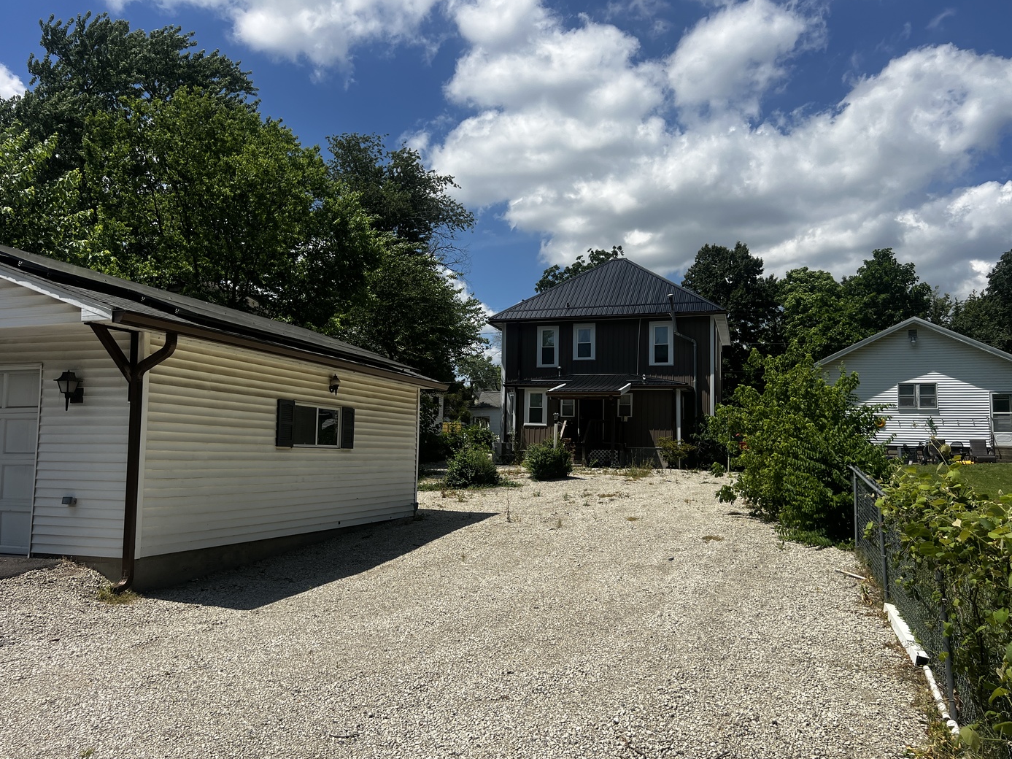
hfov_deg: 65.3
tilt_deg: +5.6
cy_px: 386
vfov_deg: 51.3
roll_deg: -2.4
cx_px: 508
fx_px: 789
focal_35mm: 27
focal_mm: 5.7
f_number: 1.5
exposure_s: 1/6579
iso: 50
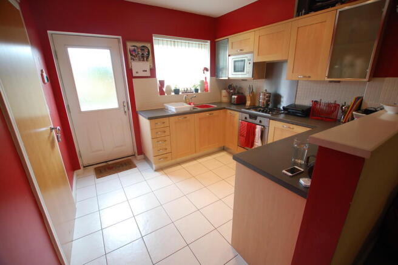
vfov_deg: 77.2
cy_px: 132
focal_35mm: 15
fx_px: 166
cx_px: 199
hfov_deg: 100.4
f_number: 3.5
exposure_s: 1/50
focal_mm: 10
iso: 400
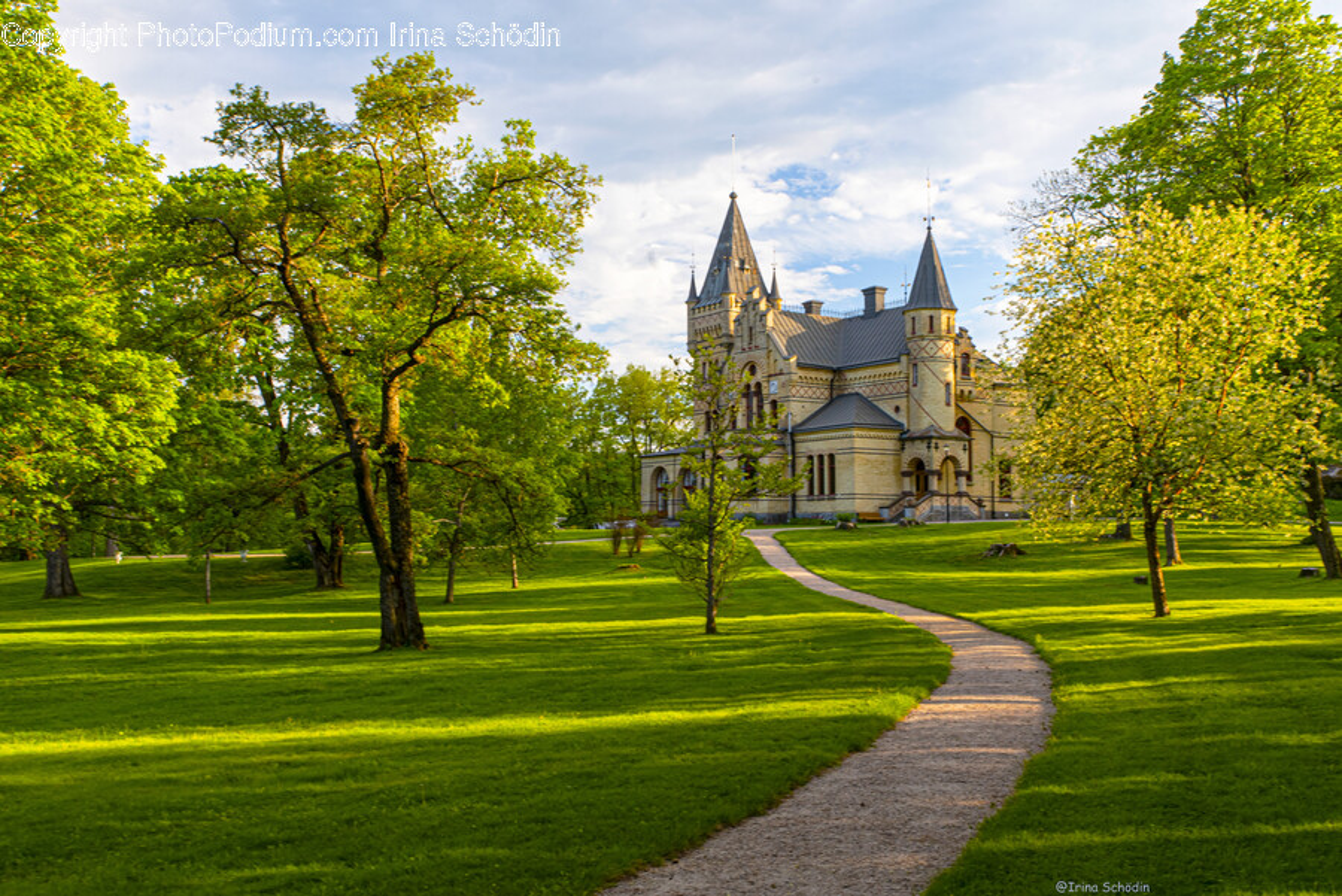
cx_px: 671
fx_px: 1343
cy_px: 448
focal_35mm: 36
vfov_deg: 36.9
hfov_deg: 53.1
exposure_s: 1/30
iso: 100
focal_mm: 36
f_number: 16
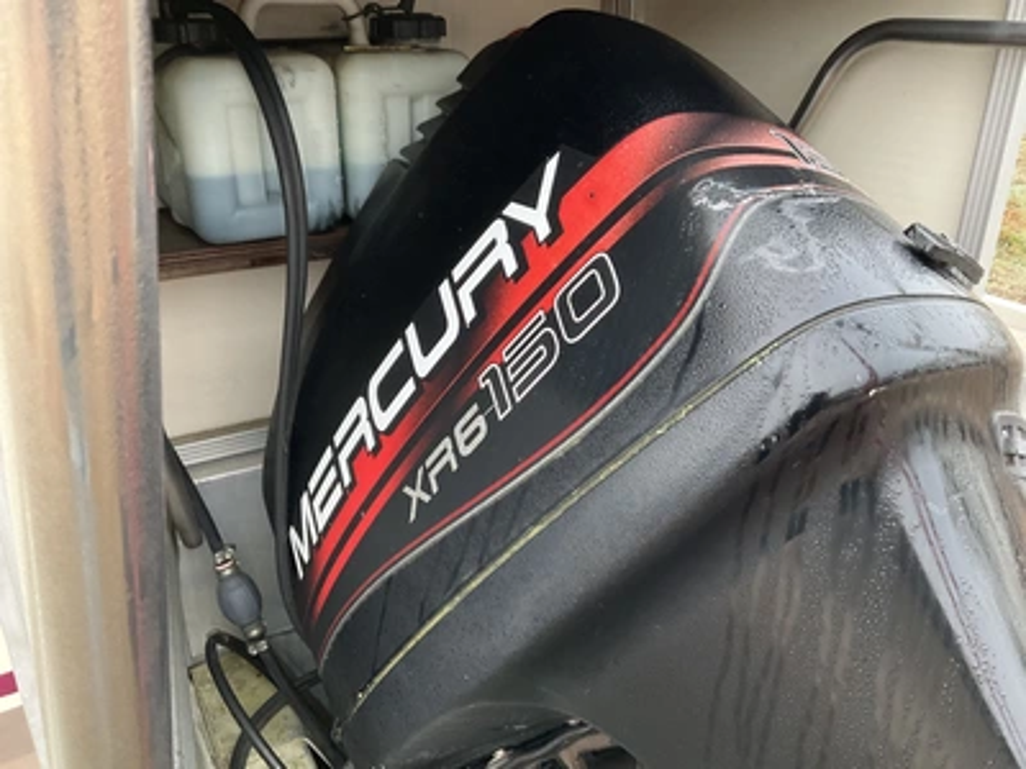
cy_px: 384
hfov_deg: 61.7
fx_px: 860
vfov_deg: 48.2
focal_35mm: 29
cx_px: 513
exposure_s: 1/60
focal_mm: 3
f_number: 1.8
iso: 100
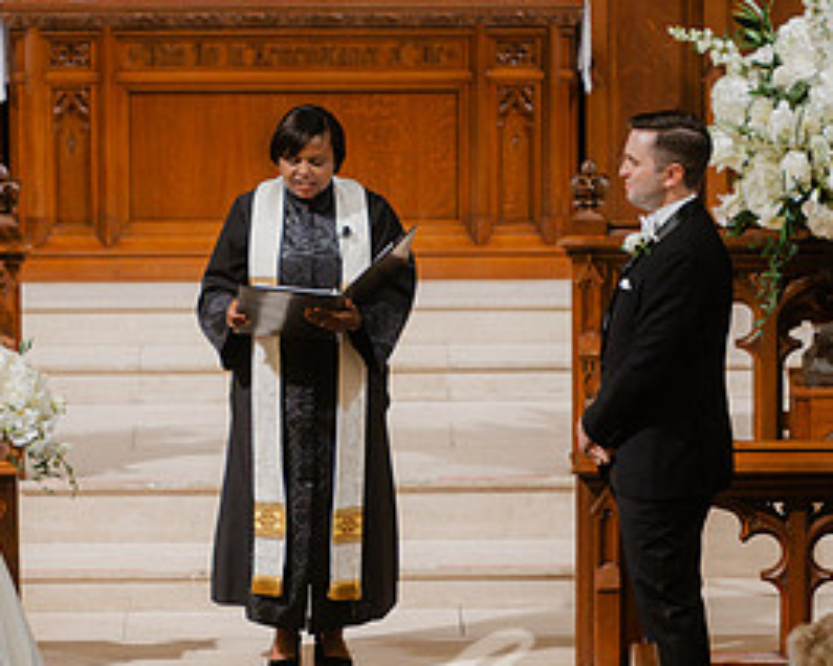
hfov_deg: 6.7
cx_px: 352
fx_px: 7100
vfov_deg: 5.4
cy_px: 451
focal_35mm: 288
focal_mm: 140
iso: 4000
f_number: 2.8
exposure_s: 1/160
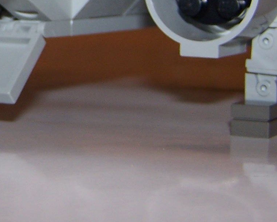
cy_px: -41
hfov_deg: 14.8
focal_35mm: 126
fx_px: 1033
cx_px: -42
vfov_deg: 12.0
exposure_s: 1/60
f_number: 2.8
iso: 80
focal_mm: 6.3
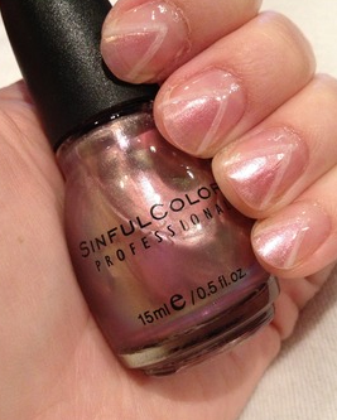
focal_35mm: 41
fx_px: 510
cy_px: 194
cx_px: 170
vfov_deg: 44.7
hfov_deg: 36.5
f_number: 2.4
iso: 400
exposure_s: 1/17
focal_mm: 4.28
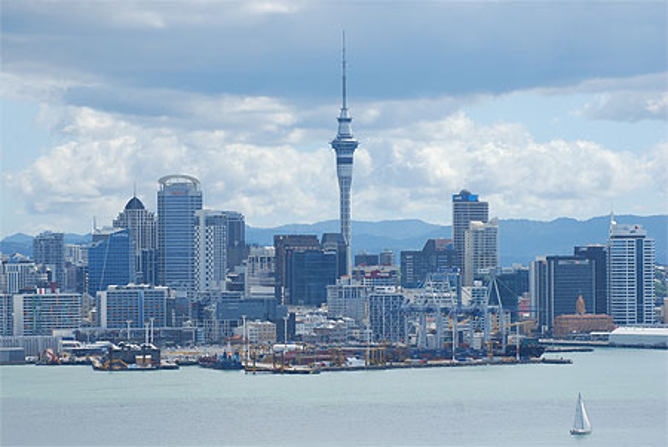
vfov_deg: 7.9
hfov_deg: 11.8
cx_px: 334
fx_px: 3232
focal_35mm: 174
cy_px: 224
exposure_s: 1/250
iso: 125
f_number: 10
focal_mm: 116
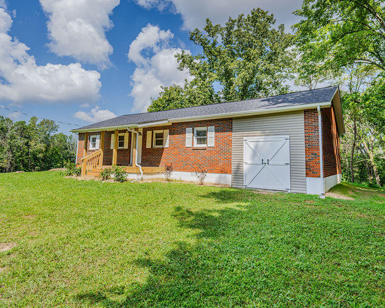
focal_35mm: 21
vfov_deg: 65.3
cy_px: 134
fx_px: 239
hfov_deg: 77.6
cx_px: 190
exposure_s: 1/3200
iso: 500
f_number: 4
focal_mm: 14
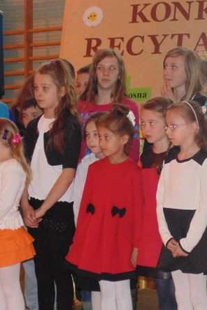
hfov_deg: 11.3
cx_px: 117
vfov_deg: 16.7
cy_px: 199
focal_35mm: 122
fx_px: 1051
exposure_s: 1/60
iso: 400
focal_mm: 11.7
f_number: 4.1
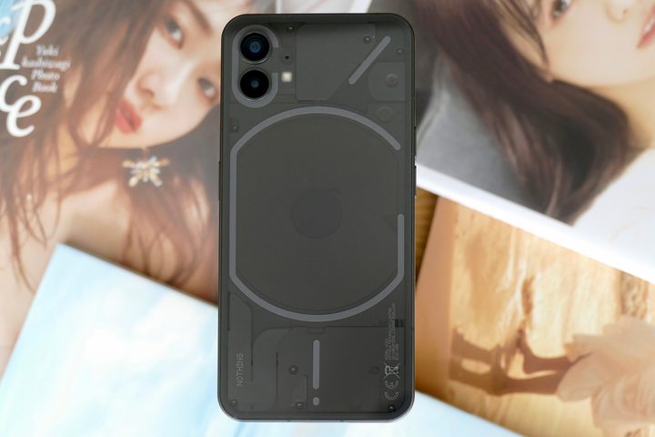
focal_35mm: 122
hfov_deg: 16.8
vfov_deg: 11.2
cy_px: 218
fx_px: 2220
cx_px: 328
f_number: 4.5
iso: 640
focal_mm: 44.41
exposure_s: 1/80
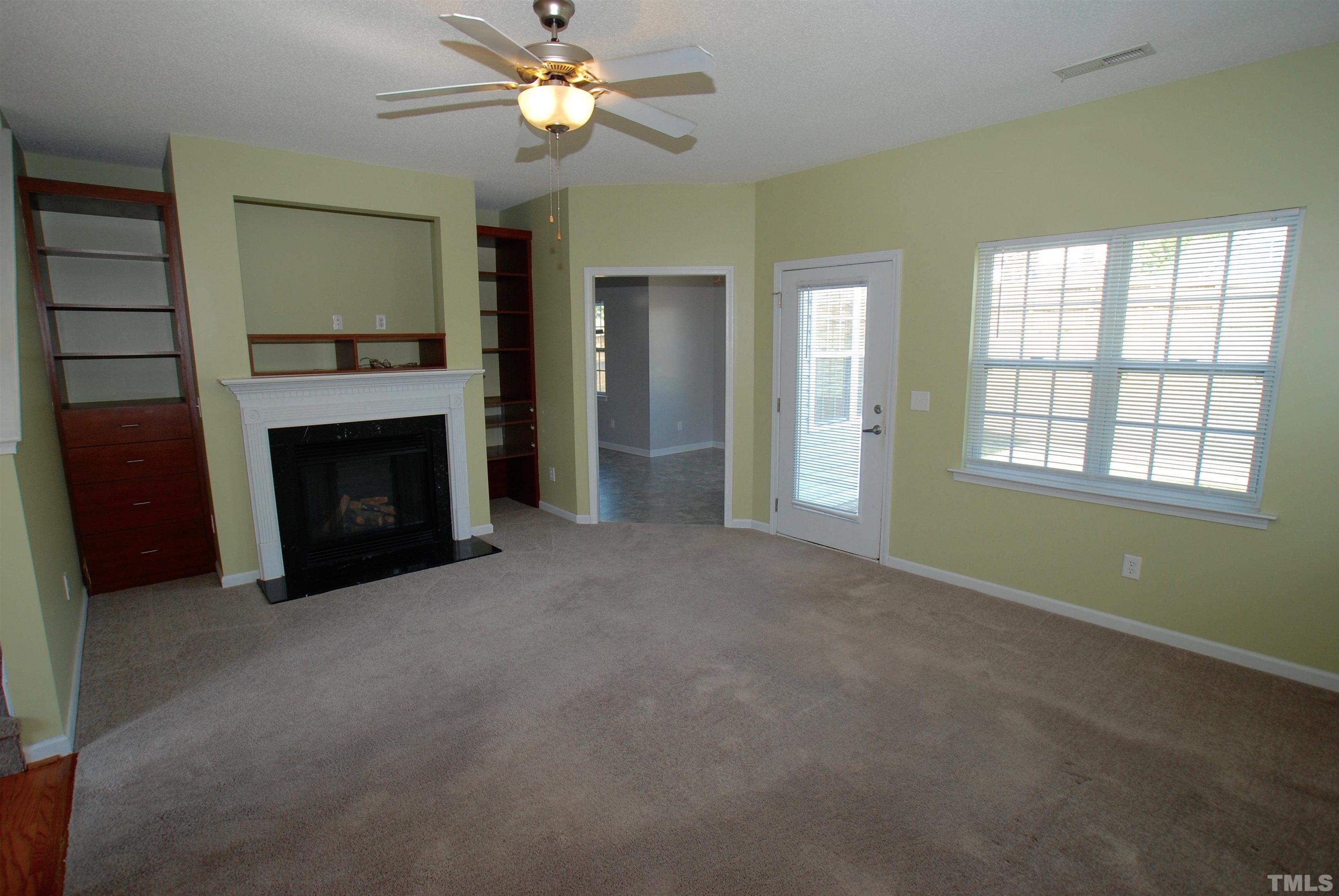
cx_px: 670
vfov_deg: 72.2
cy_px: 448
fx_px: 614
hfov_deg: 94.9
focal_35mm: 16
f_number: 4.5
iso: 200
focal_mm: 11
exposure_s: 1/60
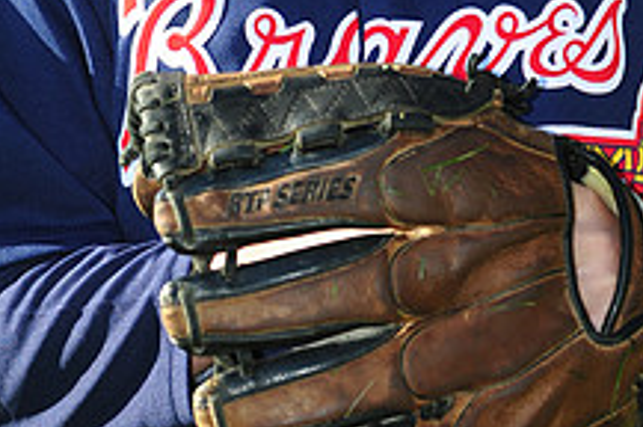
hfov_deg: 3.9
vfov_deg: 2.6
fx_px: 9541
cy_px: -178
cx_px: 447
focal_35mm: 535
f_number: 4.5
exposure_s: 1/640
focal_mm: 200
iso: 200
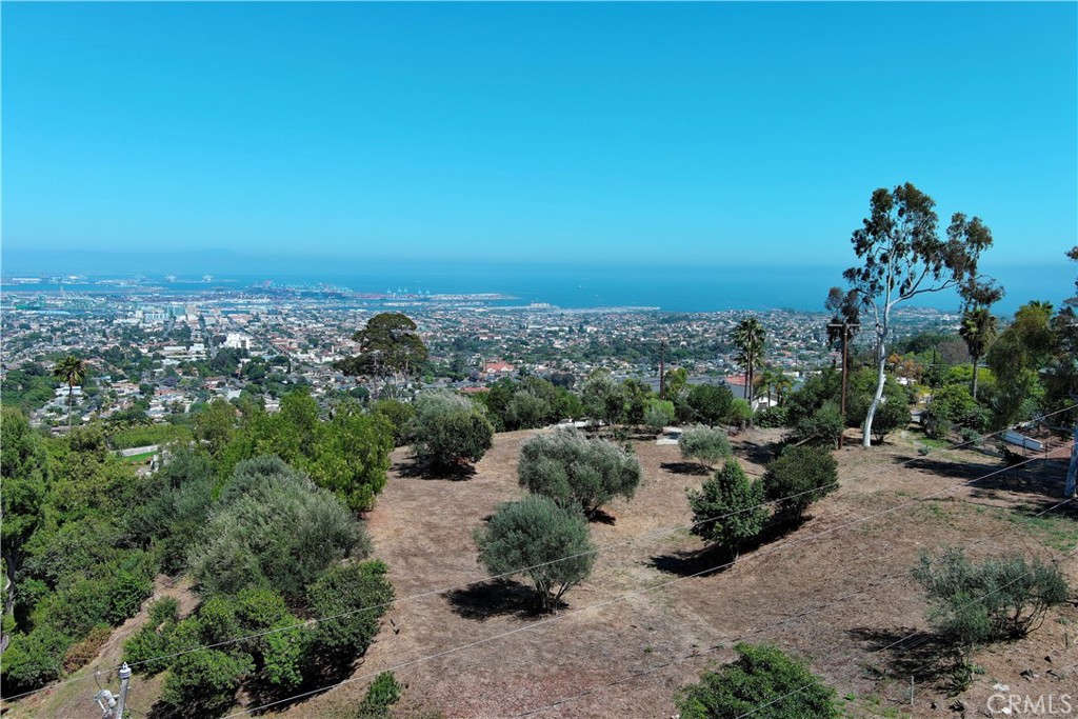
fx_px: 868
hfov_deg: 63.7
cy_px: 360
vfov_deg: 45.0
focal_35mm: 29
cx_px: 539
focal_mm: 10.57
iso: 101
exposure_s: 1/1418
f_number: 2.8
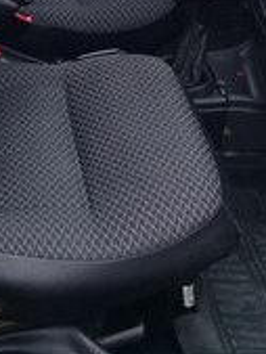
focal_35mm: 91
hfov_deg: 16.2
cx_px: 73
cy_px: -92
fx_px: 931
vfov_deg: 19.9
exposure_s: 1/33
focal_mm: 3.3
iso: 50
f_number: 2.2
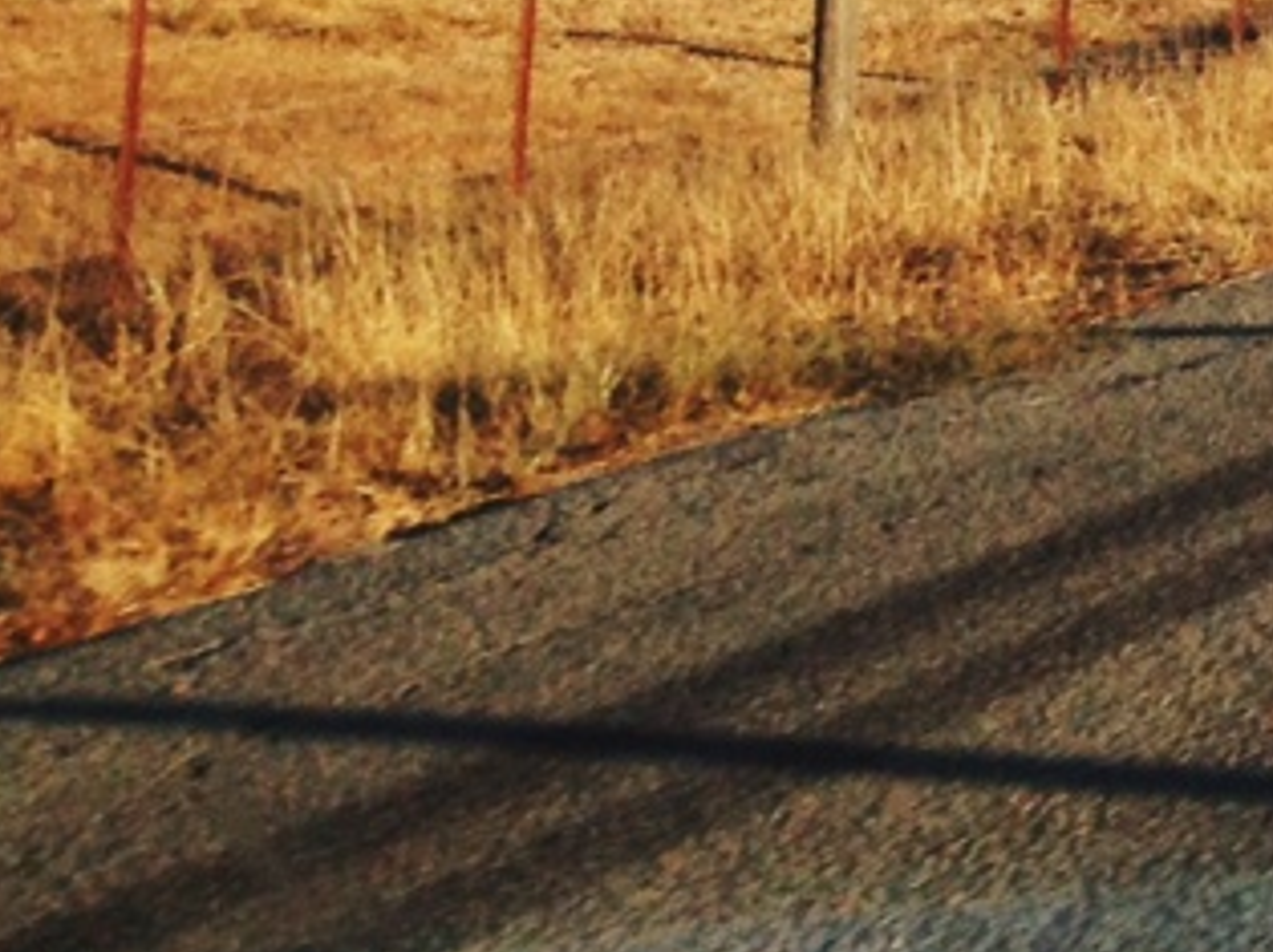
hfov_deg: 9.5
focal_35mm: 182
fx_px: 6688
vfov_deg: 7.6
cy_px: -1369
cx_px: 3223
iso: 50
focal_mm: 4.28
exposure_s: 1/824
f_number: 2.4
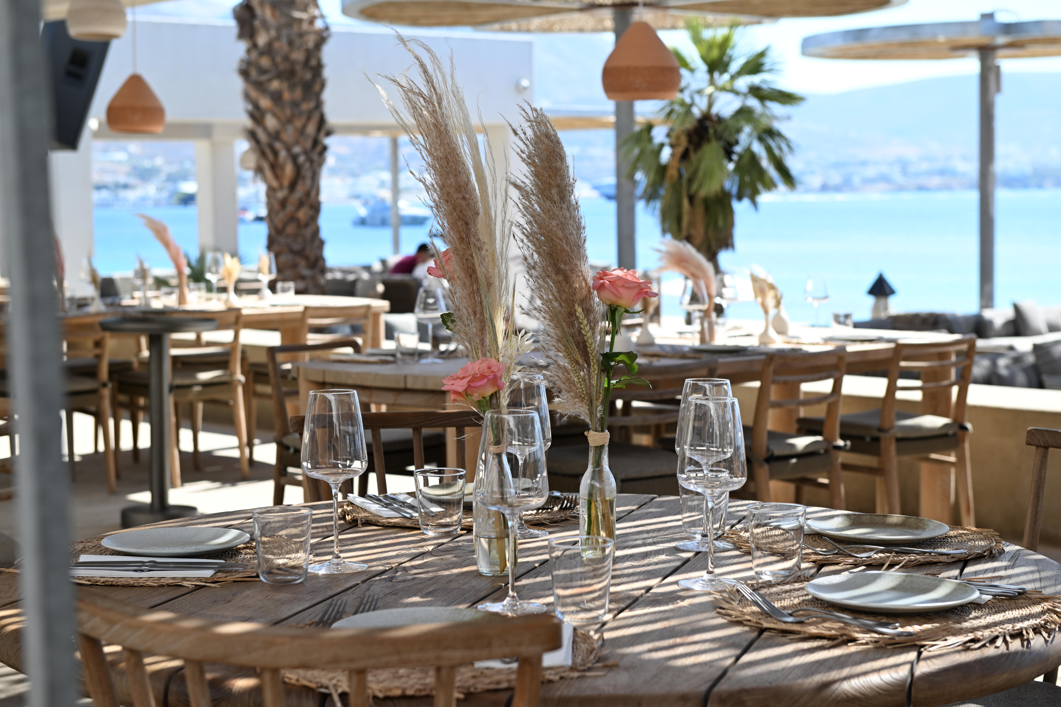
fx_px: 1945
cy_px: 354
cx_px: 530
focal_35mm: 66
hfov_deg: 30.5
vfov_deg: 20.6
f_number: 5.6
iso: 160
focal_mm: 66
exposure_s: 1/320
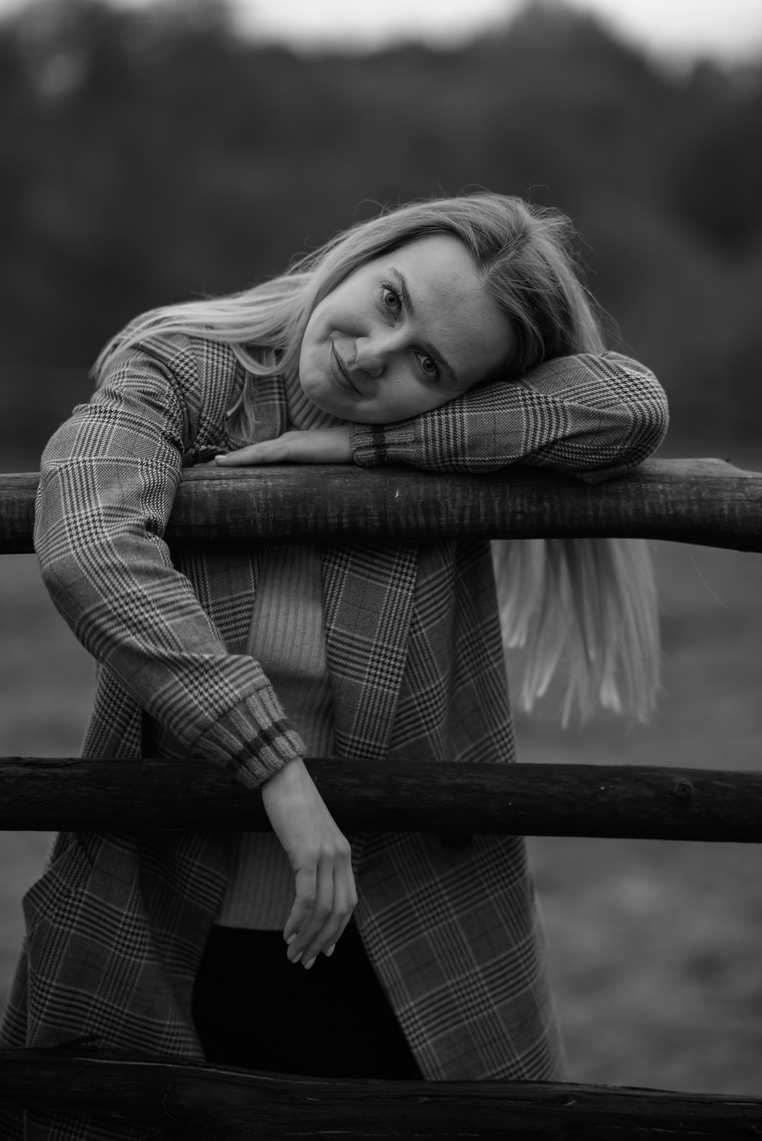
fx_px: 2696
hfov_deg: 16.1
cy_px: 570
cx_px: 381
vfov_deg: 23.9
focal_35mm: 85
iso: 320
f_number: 1.8
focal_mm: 85
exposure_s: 1/125
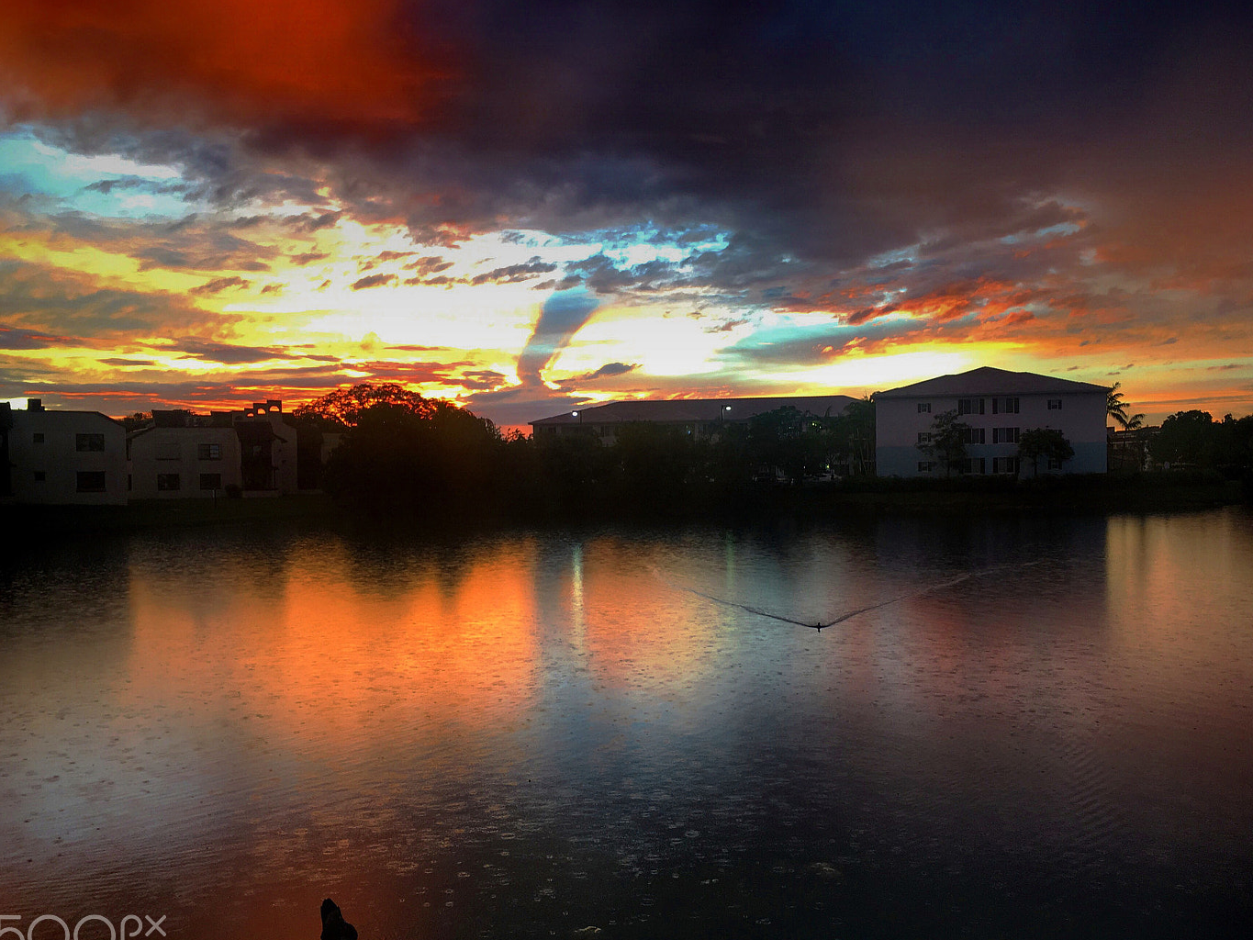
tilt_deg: -1.8
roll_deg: +0.7
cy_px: 506
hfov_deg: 53.9
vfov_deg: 41.8
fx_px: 1231
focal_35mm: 34
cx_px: 673
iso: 25
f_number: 2.2
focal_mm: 4.15
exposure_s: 1/40
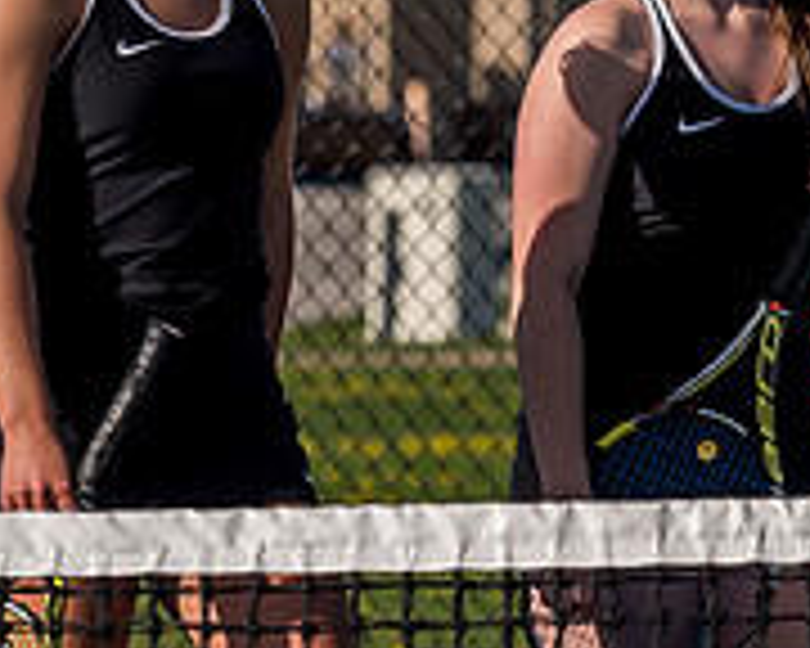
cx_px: 850
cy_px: 236
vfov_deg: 1.8
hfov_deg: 2.3
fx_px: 20329
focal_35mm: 848
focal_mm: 135
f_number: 5
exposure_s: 1/1600
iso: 400
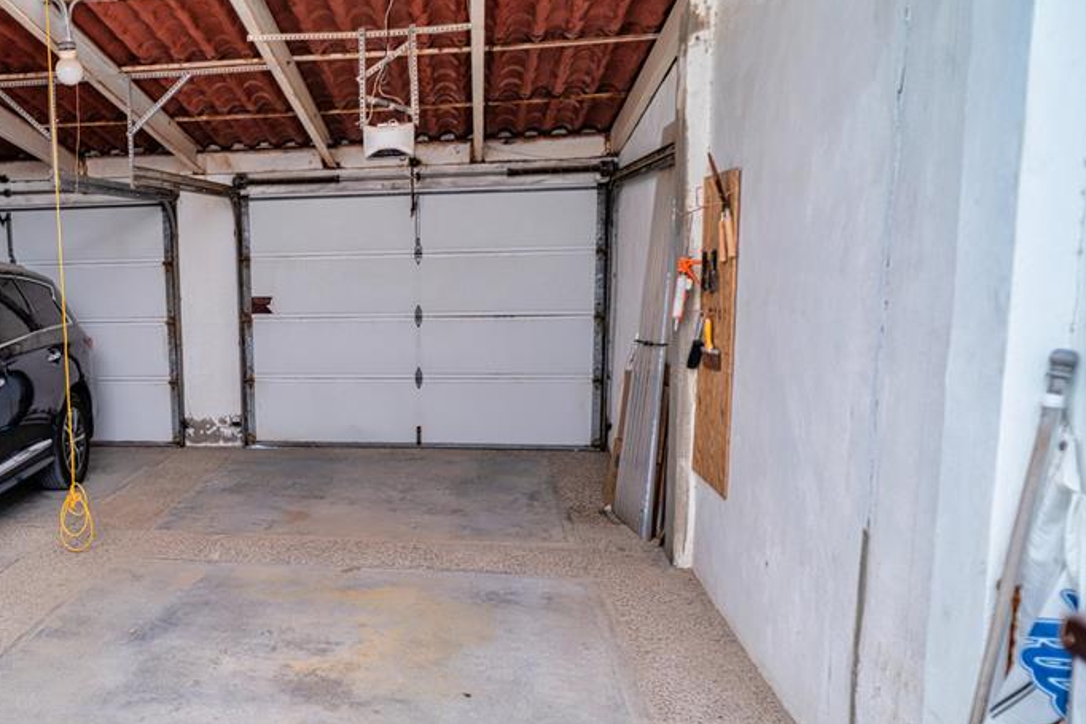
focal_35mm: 30
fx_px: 905
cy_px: 407
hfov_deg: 58.9
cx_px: 282
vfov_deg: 43.5
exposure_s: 1/90
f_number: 2.8
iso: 160
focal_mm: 20
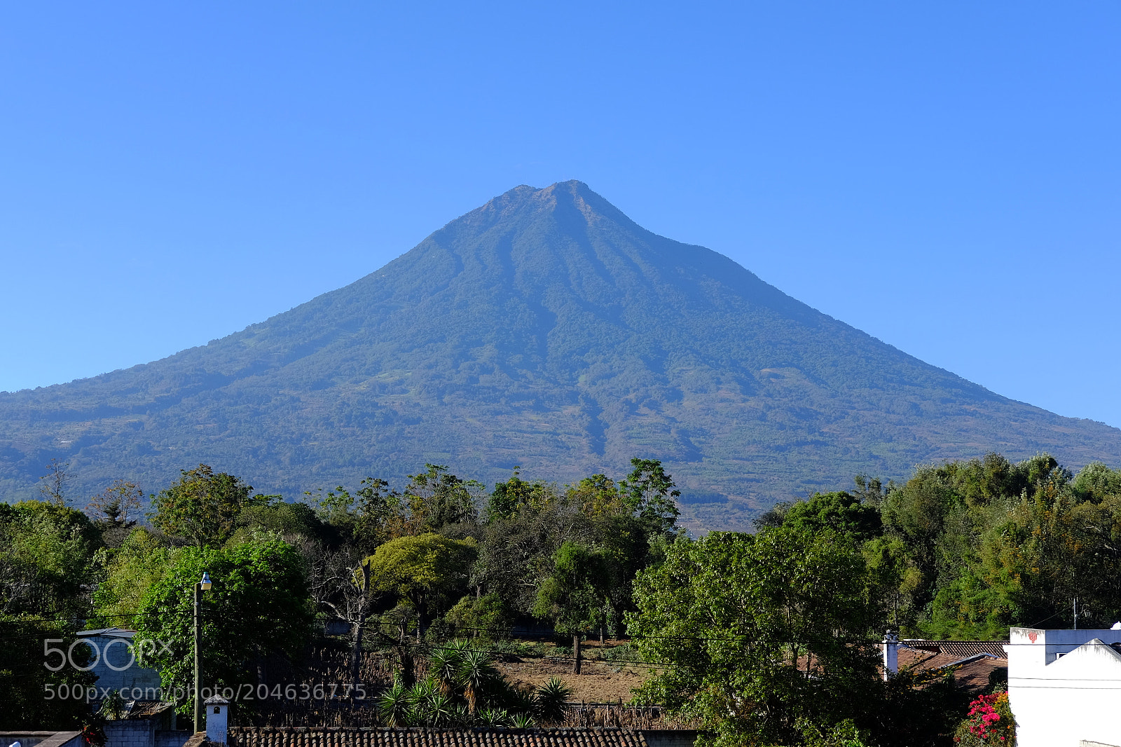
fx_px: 1650
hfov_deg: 37.5
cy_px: 374
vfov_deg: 25.5
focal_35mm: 53
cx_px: 560
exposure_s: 1/280
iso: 200
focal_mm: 35
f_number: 8
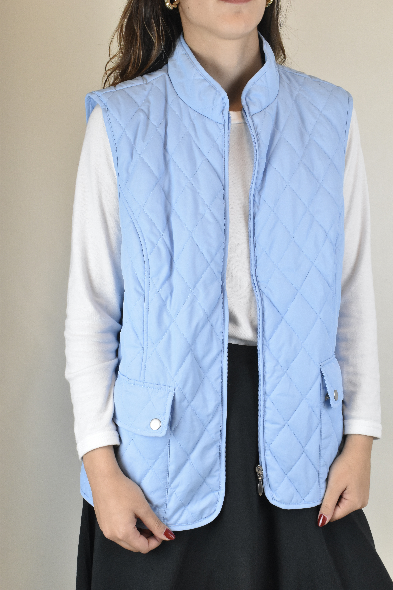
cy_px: 295
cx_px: 196
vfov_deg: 38.9
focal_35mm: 51
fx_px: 835
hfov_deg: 26.5
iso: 1600
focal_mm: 34
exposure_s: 1/60
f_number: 13
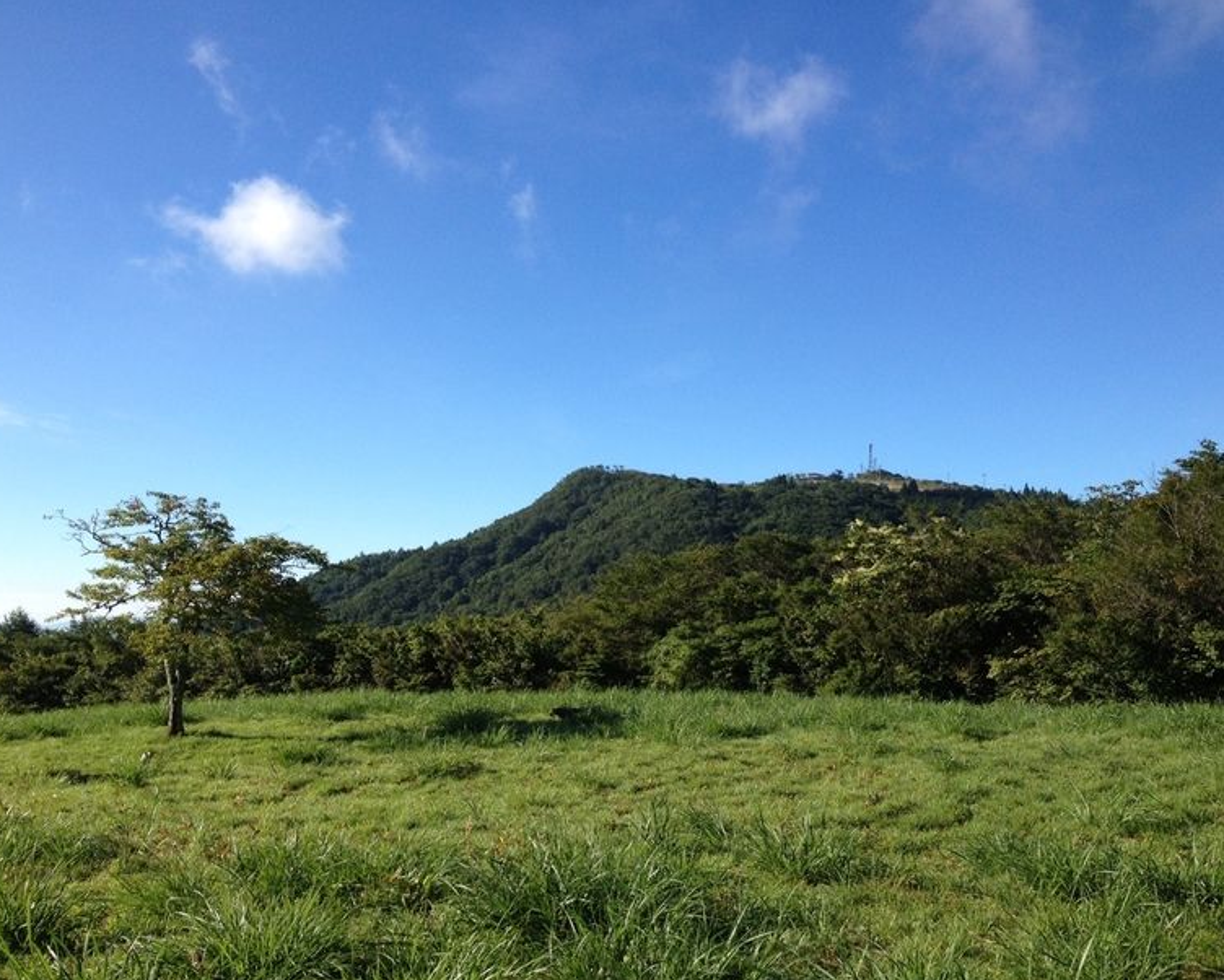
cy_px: 494
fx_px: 1341
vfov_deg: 40.1
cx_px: 614
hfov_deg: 49.1
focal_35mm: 37
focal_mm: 4.28
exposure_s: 1/1284
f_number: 2.4
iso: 64
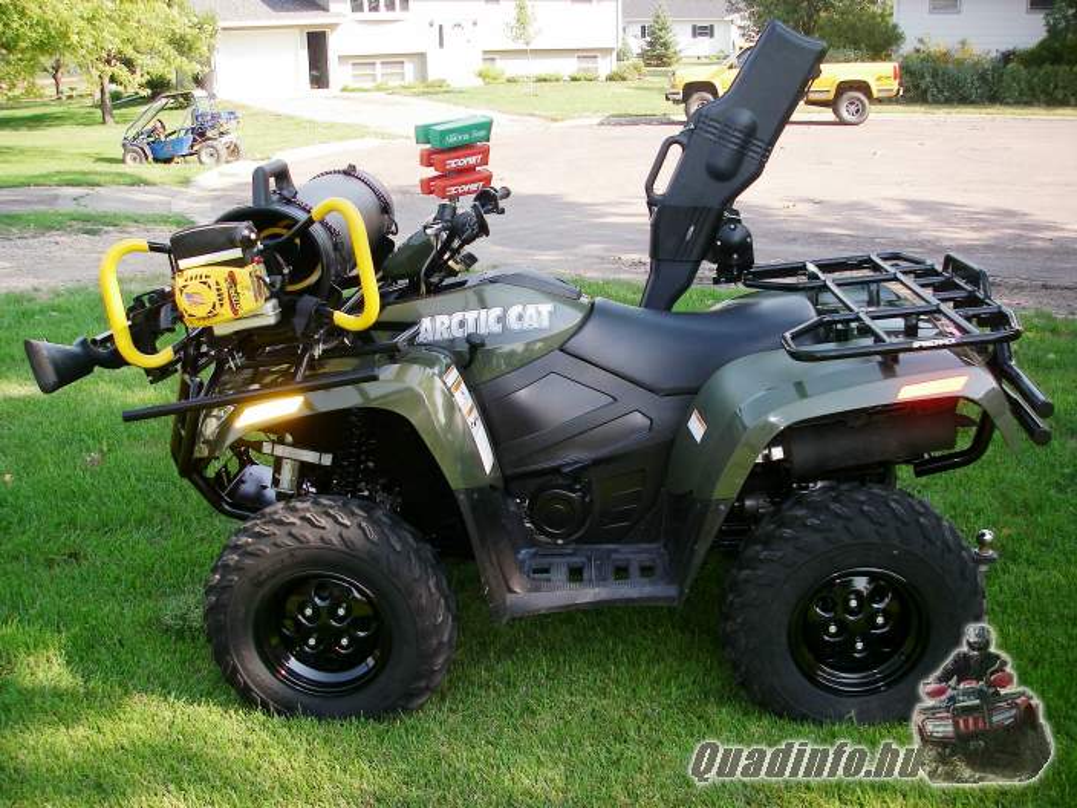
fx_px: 1182
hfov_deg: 49.0
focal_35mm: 38
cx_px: 538
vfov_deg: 37.7
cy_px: 404
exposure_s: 1/200
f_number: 3.3
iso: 64
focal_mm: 6.3
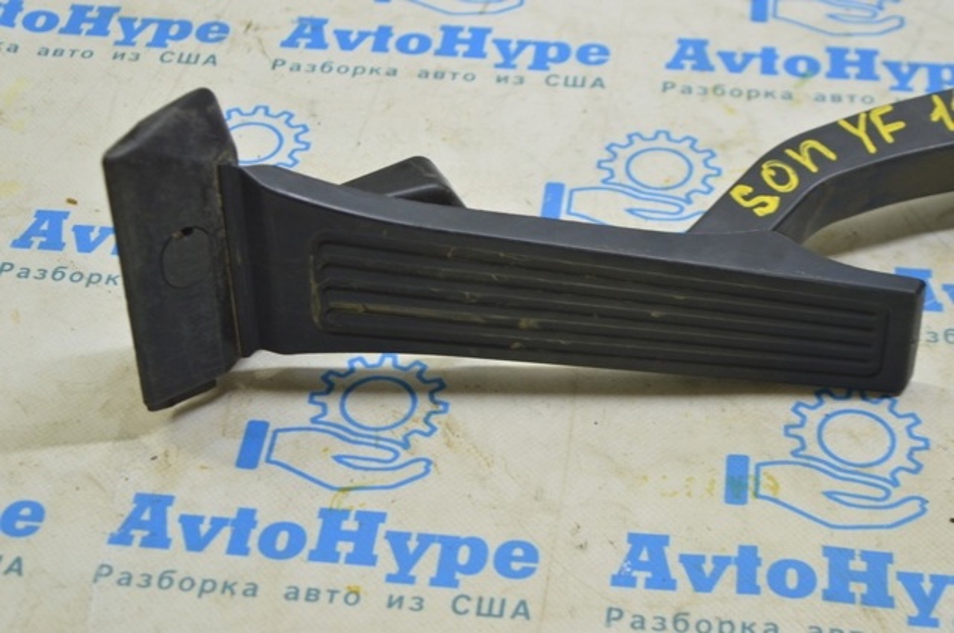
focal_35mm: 72
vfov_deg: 18.9
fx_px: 1906
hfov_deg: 28.1
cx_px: 477
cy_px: 316
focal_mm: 48
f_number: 5.6
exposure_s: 1/20
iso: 400
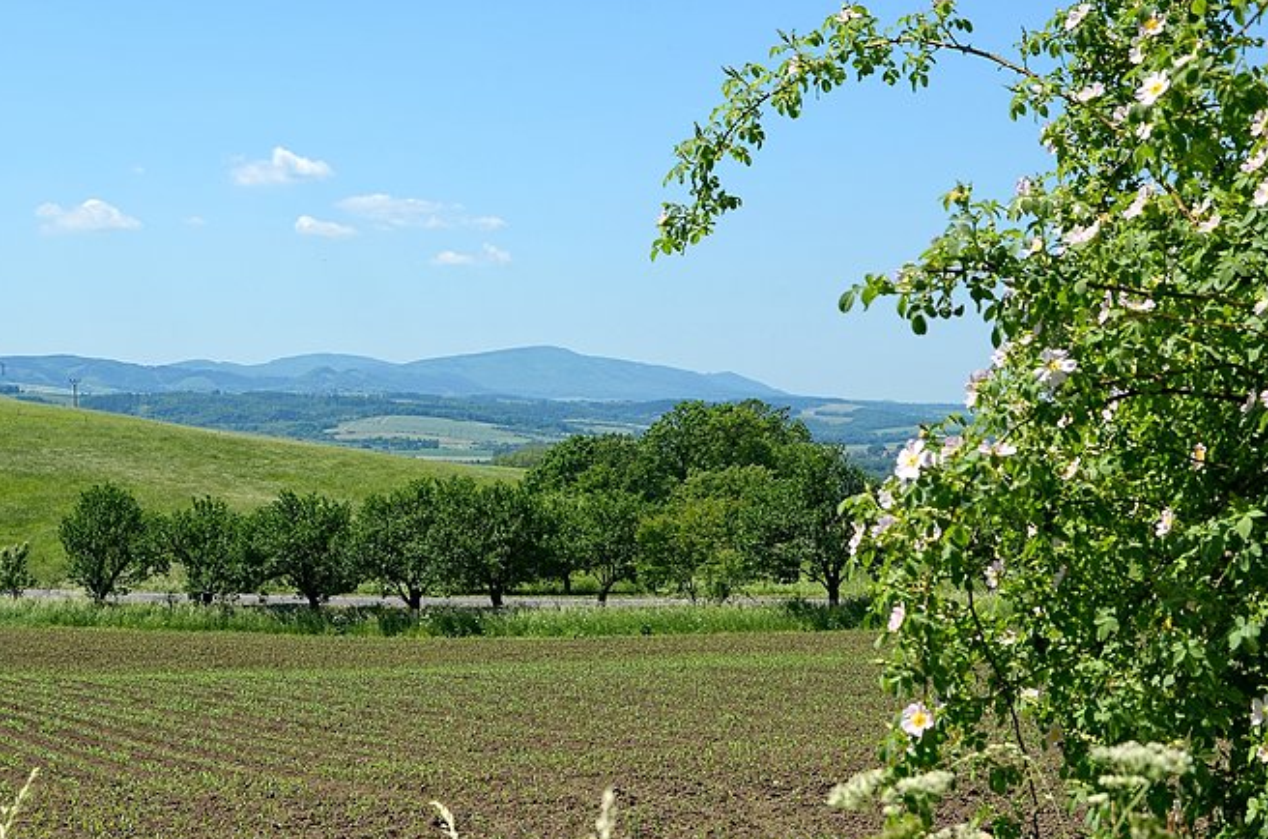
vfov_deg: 19.3
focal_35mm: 70
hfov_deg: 28.8
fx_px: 2460
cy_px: 543
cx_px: 454
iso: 100
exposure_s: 1/250
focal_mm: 34
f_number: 8
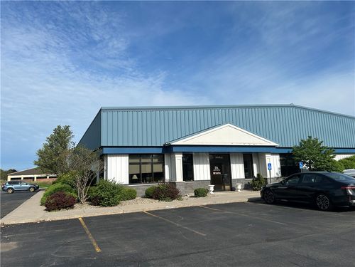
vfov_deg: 53.1
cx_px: 178
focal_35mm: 26
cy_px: 134
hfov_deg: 67.3
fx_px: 267
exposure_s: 1/5882
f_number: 1.5
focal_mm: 5.7
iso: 50
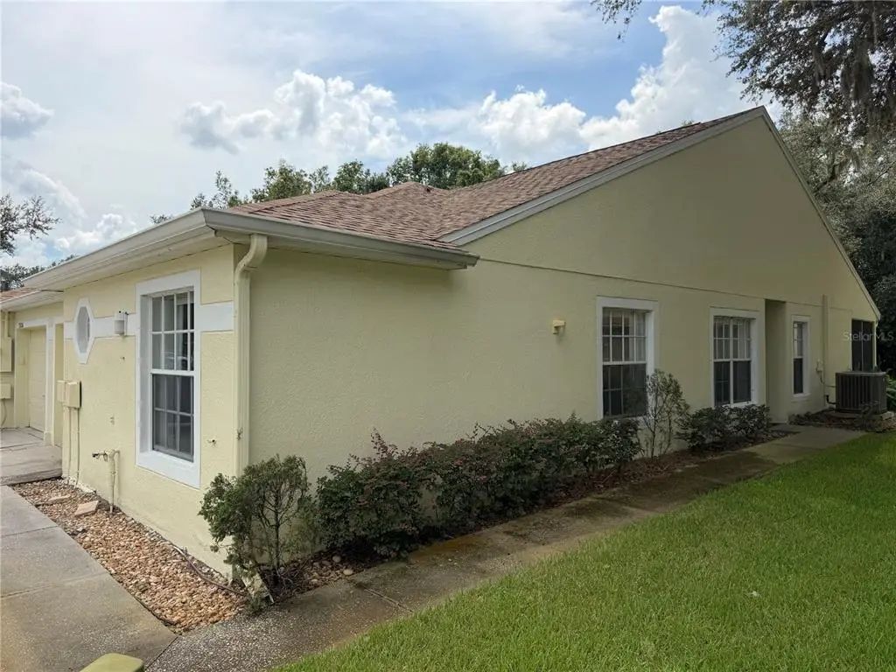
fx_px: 621
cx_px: 448
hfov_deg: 71.6
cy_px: 336
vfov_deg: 56.8
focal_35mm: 24
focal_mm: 6.76
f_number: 1.78
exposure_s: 1/5319
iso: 80
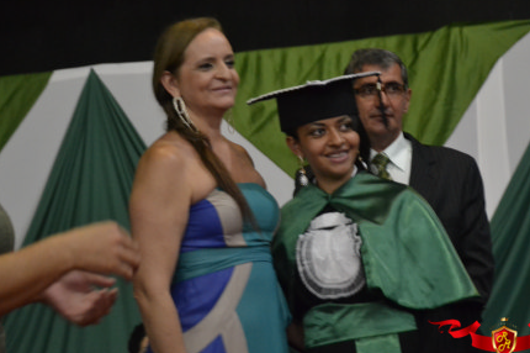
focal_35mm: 157
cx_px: 293
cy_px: 197
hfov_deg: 13.1
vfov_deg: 8.7
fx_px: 2310
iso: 3200
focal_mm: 90
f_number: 5.6
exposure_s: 1/25
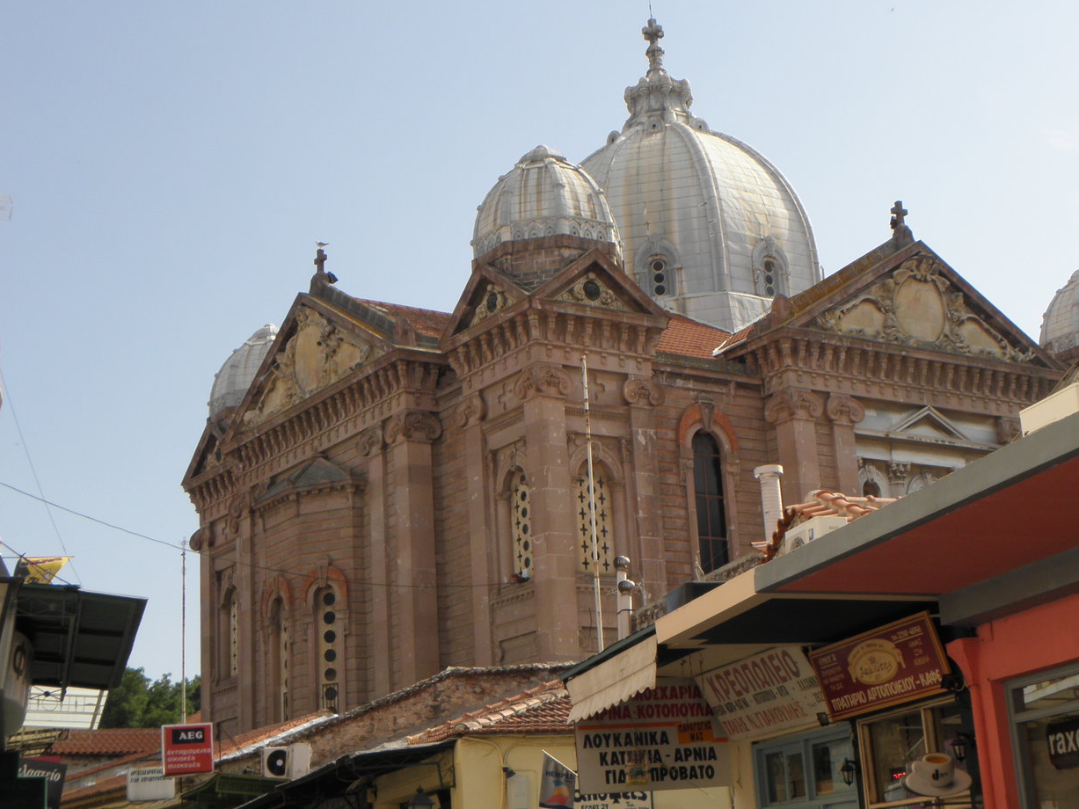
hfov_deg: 32.2
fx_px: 1870
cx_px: 581
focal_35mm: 60
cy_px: 397
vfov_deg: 24.4
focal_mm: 8.19
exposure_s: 1/250
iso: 64
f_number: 5.6
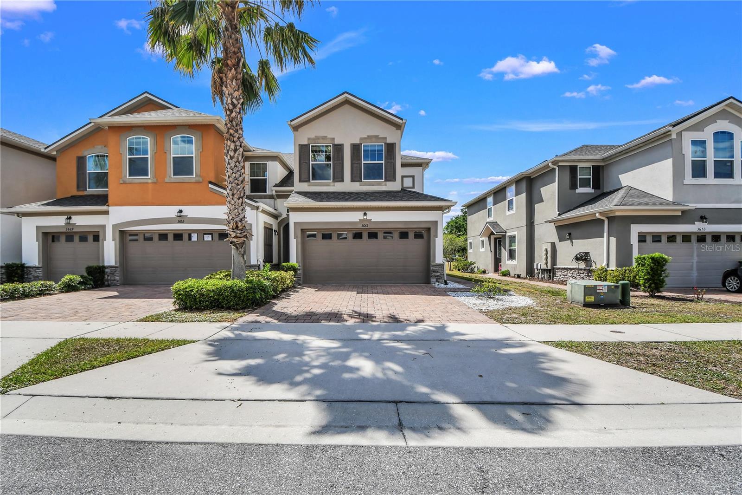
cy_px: 248
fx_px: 309
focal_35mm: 15
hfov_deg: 100.4
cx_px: 371
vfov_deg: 77.3
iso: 100
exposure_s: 1/400
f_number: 7.1
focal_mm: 10
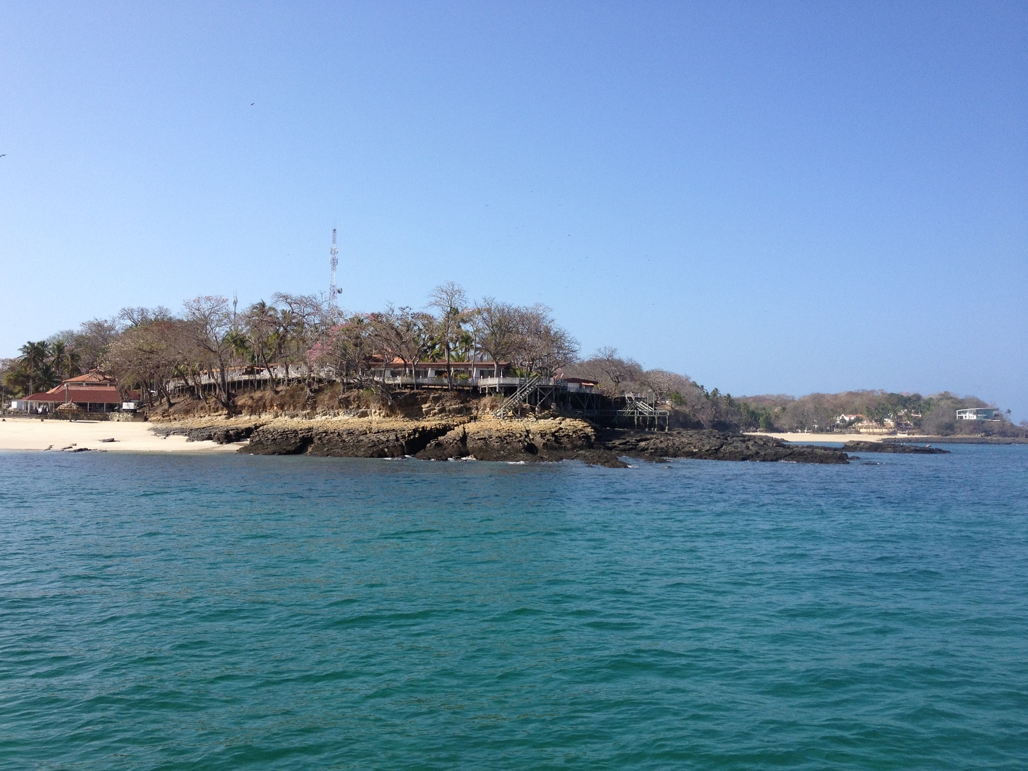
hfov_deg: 51.4
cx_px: 503
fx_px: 1069
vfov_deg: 39.7
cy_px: 390
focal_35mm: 36
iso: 50
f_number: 2.4
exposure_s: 1/1623
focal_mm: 4.28
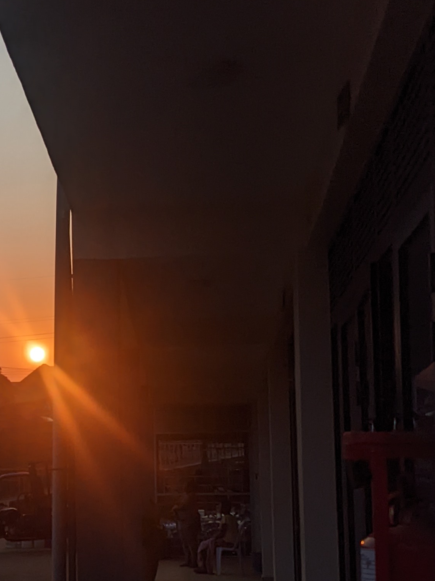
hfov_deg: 19.9
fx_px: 1206
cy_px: 401
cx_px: 13
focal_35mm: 72
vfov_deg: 26.8
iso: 54
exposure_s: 1/7812
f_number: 1.8
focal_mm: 4.44
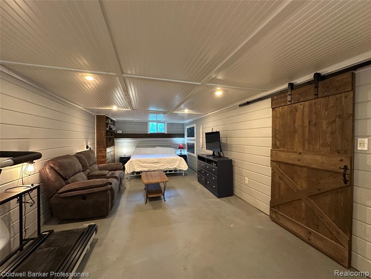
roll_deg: +0.6
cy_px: 140
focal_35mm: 14
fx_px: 150
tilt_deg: -0.4
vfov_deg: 85.7
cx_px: 186
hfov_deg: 102.1
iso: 500
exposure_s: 1/60
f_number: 2.2
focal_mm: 2.22
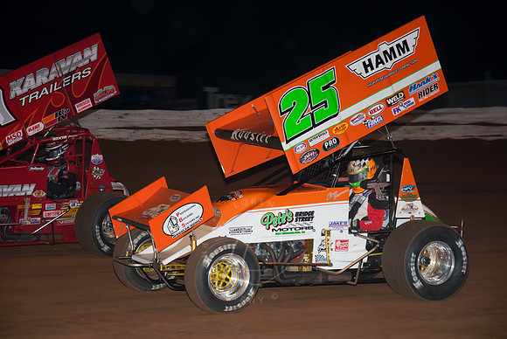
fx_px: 1480
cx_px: 254
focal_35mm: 105
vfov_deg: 13.1
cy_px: 170
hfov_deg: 19.4
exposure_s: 1/160
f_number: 4.5
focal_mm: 70
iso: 200
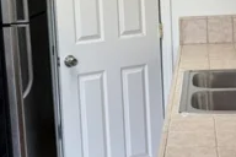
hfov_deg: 21.0
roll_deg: +3.6
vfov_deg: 14.0
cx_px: 88
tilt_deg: -6.1
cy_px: 26
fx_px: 636
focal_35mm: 97
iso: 80
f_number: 1.78
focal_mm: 6.76
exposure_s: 1/120
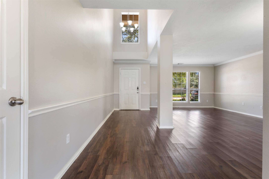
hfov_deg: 93.3
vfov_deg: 70.4
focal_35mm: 17
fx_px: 127
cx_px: 134
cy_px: 90
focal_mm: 17
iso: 250
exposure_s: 2.5
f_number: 8
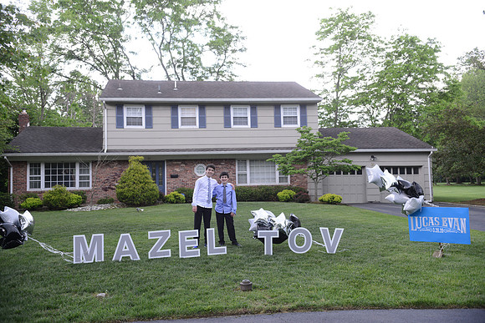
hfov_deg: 50.7
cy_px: 162
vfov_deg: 35.1
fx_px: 512
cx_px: 242
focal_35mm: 38
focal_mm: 38
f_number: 5.6
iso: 500
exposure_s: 1/100
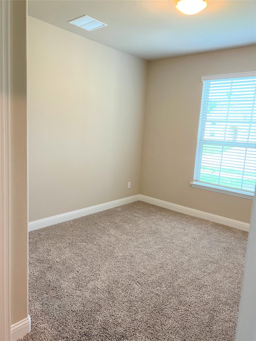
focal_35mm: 26
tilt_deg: -9.9
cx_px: 128
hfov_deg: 53.1
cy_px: 170
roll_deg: -3.3
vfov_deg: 67.3
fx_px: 256
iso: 125
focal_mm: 5.7
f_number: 1.5
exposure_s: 1/60
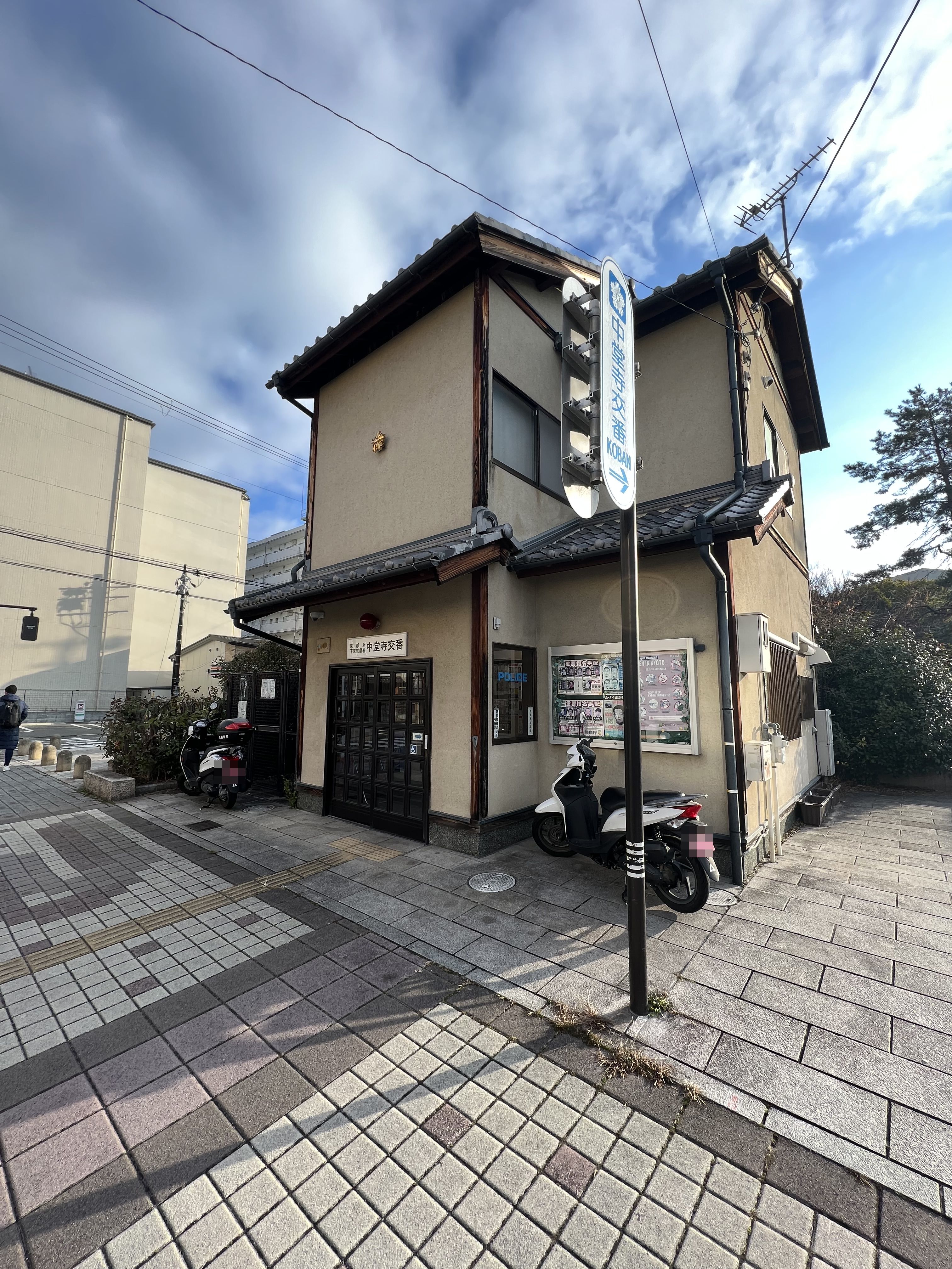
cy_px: 634
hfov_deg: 89.9
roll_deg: -0.7
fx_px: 477
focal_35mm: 13
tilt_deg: +7.8
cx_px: 476
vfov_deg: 106.2
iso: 32
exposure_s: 1/297
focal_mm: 1.57
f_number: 1.8
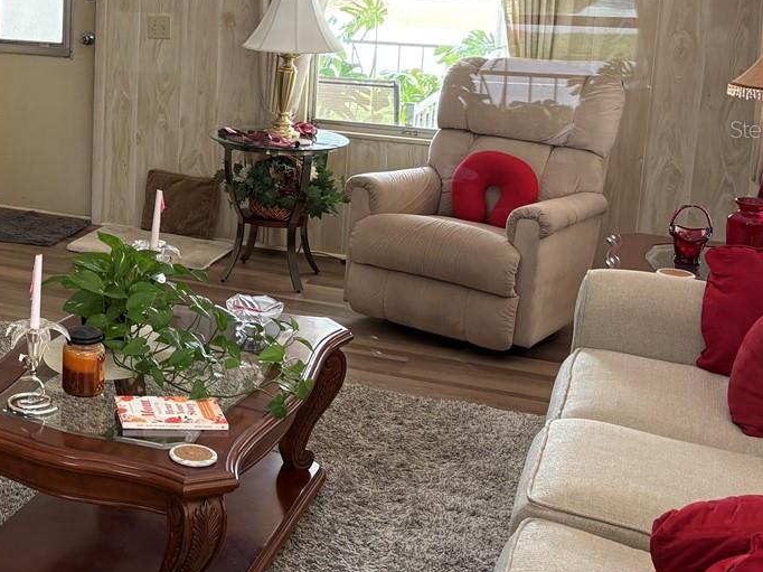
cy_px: 129
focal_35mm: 61
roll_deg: -0.2
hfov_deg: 28.9
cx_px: -59
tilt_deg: -11.0
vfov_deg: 23.7
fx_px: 1344
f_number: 1.6
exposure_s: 1/60
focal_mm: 5.96
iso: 80
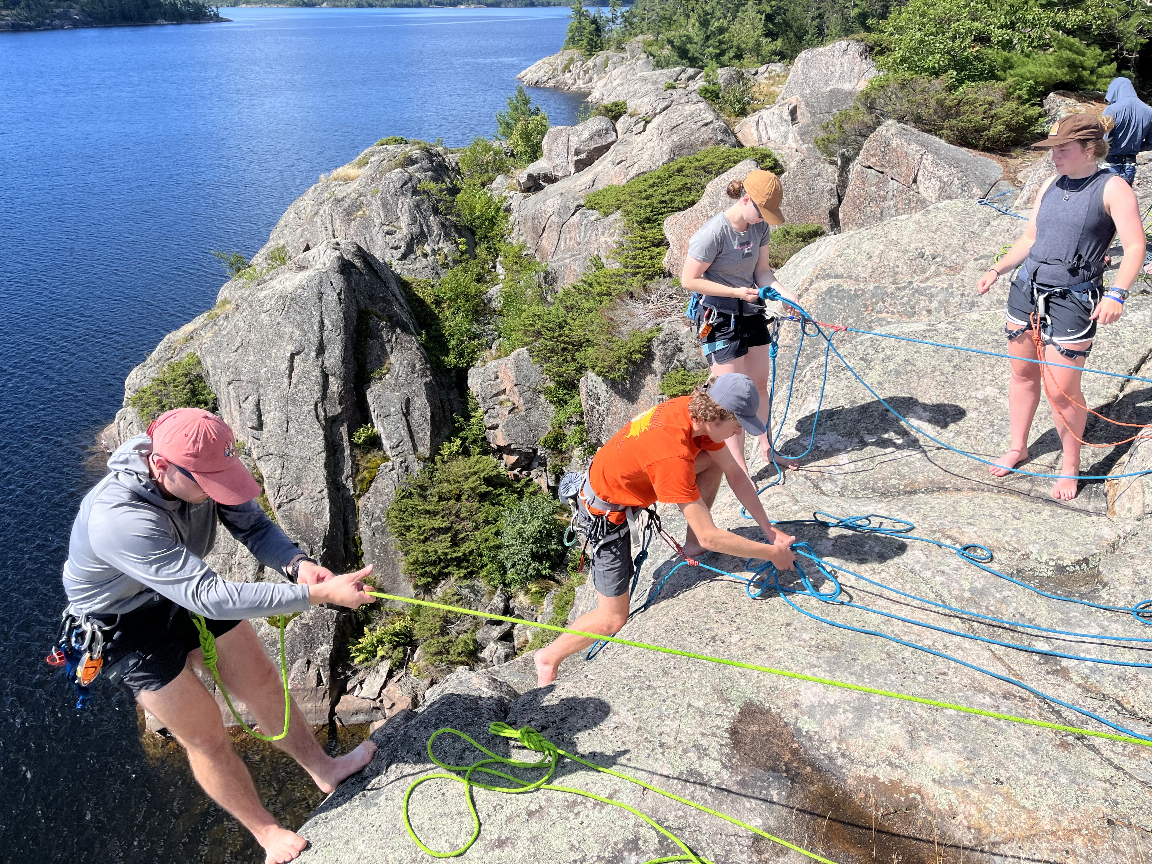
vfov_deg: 53.1
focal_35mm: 26
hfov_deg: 67.3
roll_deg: +0.1
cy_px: 432
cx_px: 576
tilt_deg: -26.4
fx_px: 865
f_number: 1.6
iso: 50
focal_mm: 5.1
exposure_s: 1/2463
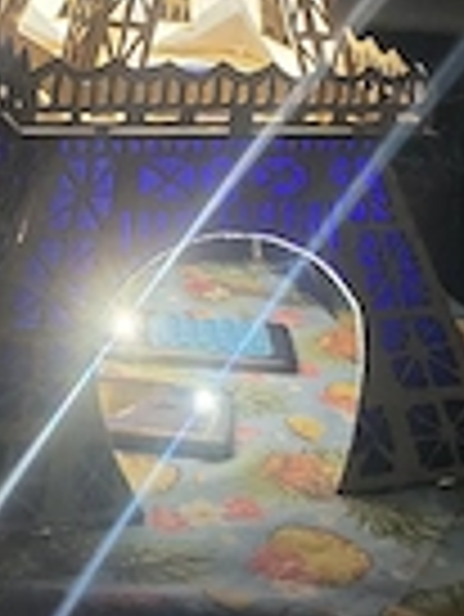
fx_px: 1356
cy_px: -148
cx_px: 203
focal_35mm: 76
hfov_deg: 19.4
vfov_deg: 23.2
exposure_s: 1/25.1
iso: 1000
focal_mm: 5.4
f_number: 1.8
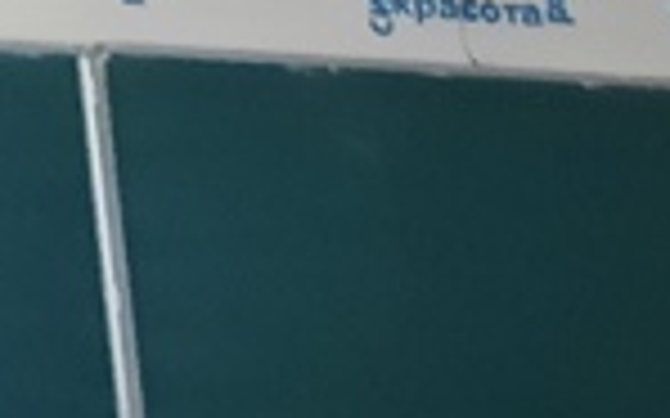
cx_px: 1479
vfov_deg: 8.4
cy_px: 1029
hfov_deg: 12.4
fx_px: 2592
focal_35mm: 142
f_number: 2
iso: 1250
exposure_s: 1/20
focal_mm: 4.6
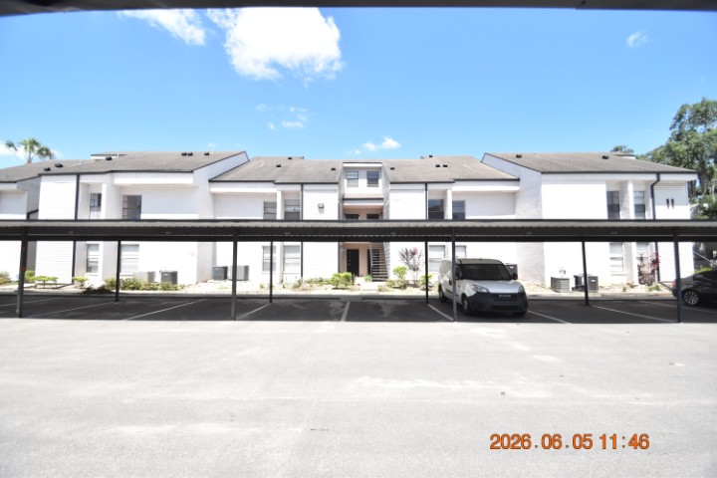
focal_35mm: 15
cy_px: 239
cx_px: 358
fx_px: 299
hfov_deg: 100.4
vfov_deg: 77.3
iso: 800
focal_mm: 10
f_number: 3.5
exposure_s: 1/3000
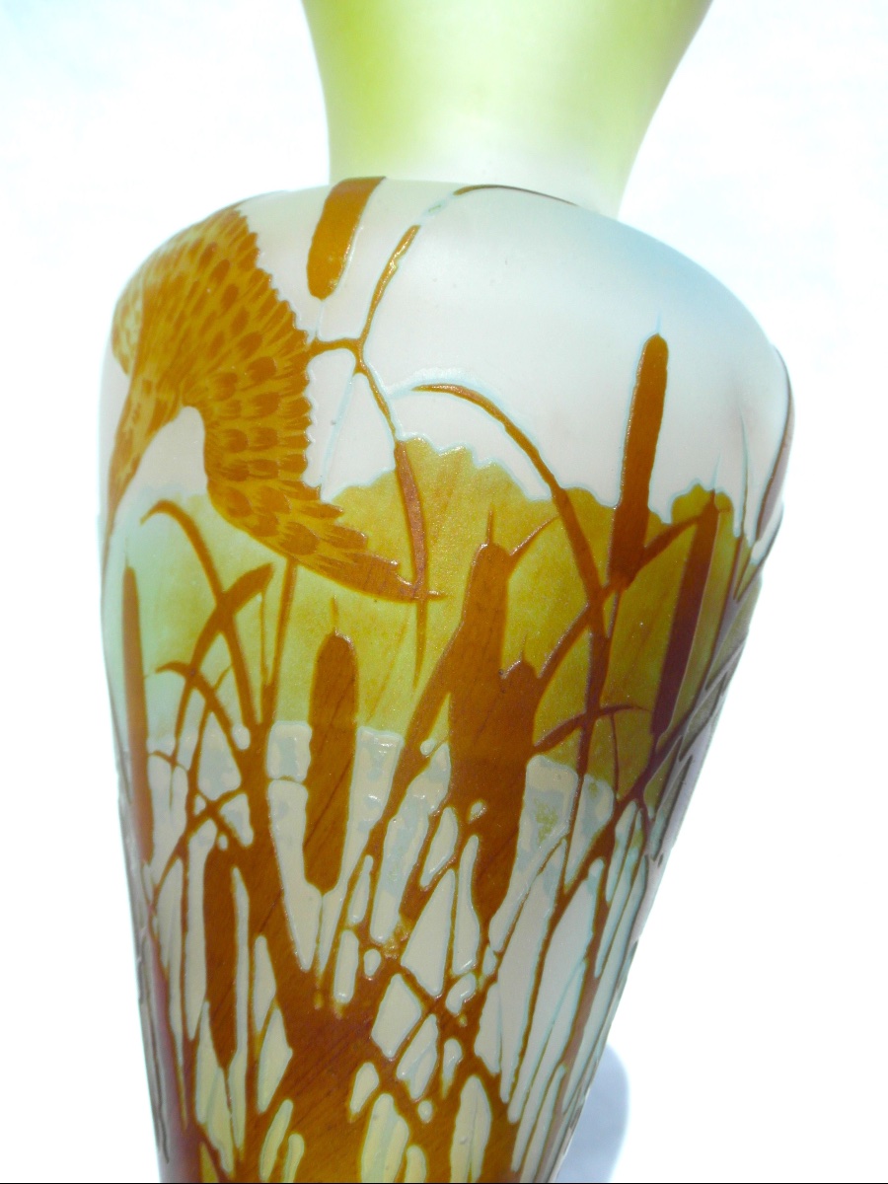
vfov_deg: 31.2
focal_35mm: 62
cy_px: 592
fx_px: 2121
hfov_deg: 23.7
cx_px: 444
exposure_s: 1/500
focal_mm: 10.2
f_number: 5.6
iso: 80
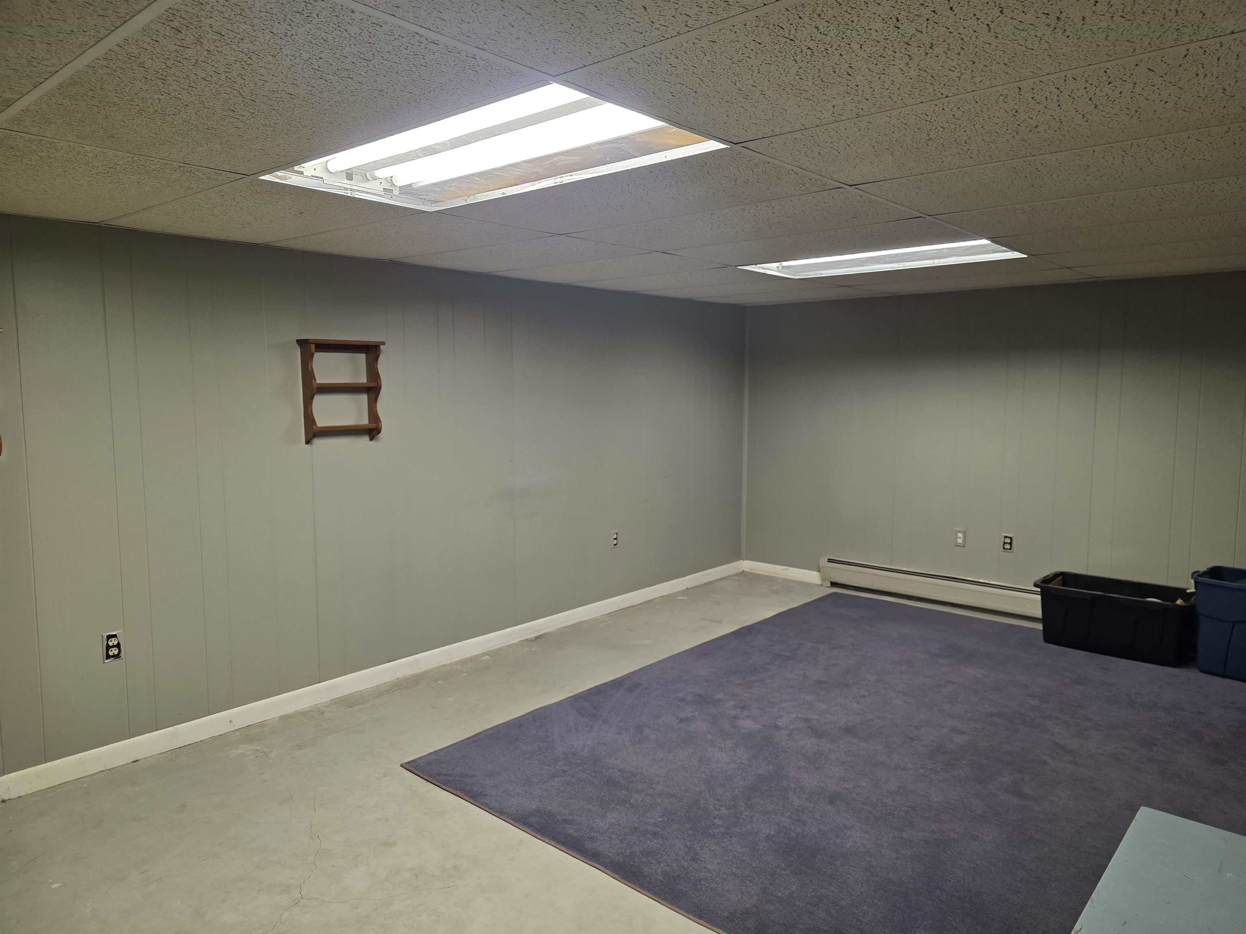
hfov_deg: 73.9
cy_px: 467
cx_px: 623
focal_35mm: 23
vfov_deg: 58.9
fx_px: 828
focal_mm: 6.3
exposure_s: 1/120
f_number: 1.7
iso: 200
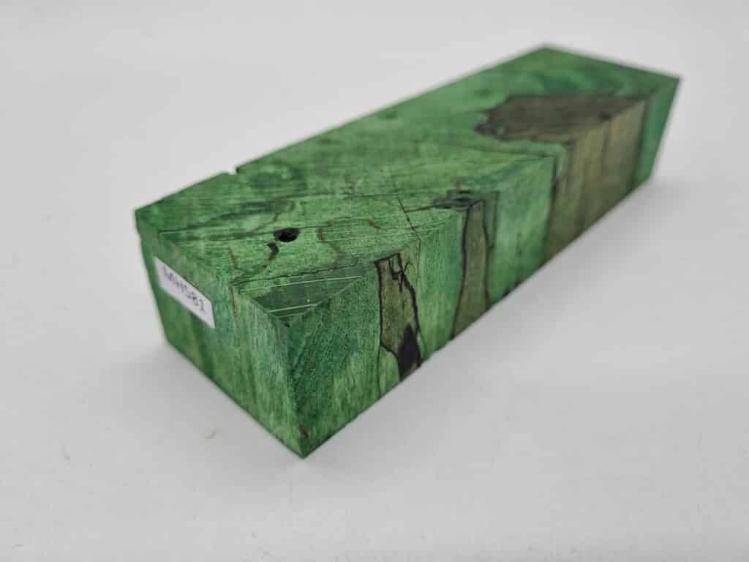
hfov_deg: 67.3
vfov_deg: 53.1
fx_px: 563
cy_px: 281
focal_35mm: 26
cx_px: 374
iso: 50
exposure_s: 1/486
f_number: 1.8
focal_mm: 5.4
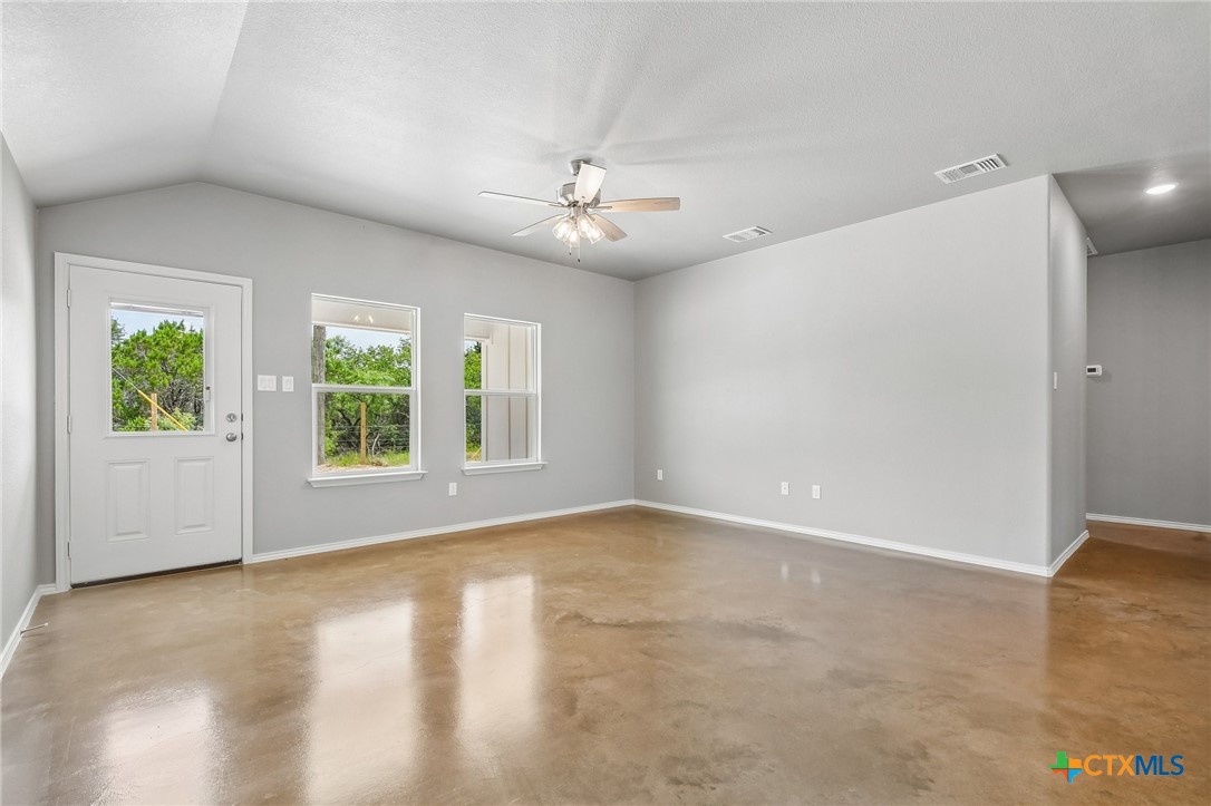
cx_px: 606
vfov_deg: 77.3
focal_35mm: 15
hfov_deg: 100.4
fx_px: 504
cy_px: 403
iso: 400
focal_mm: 10
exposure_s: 1/60
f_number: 8
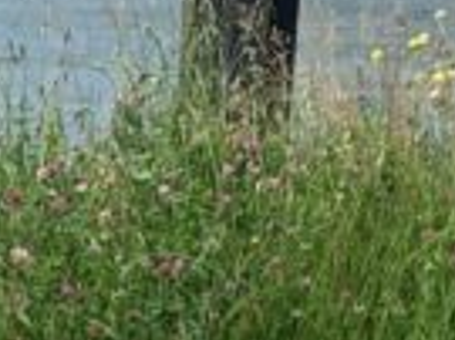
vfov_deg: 6.4
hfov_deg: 9.9
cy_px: 1266
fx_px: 2587
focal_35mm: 197
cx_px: -74
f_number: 1.8
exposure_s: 1/2208
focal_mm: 4.25
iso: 25
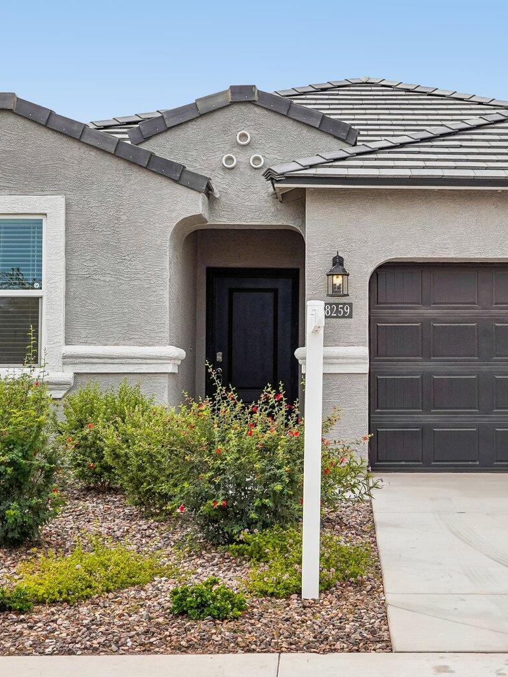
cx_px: 364
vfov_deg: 30.2
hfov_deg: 22.8
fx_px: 1251
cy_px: 289
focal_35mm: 64
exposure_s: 1/800
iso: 400
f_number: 8
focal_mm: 33.5
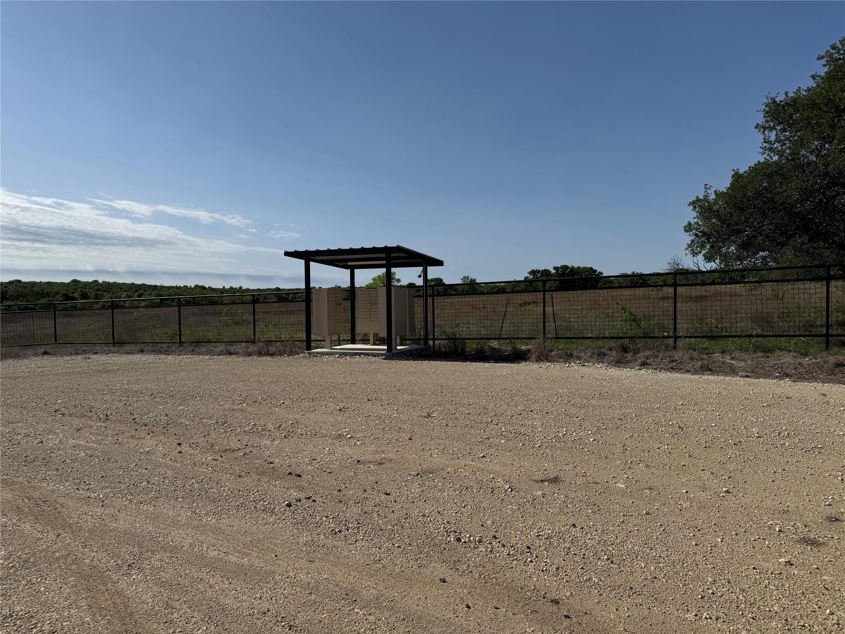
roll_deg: -1.4
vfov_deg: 56.8
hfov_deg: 71.6
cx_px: 422
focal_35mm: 24
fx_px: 586
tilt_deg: -1.4
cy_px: 317
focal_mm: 6.76
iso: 80
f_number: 1.78
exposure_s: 1/9009
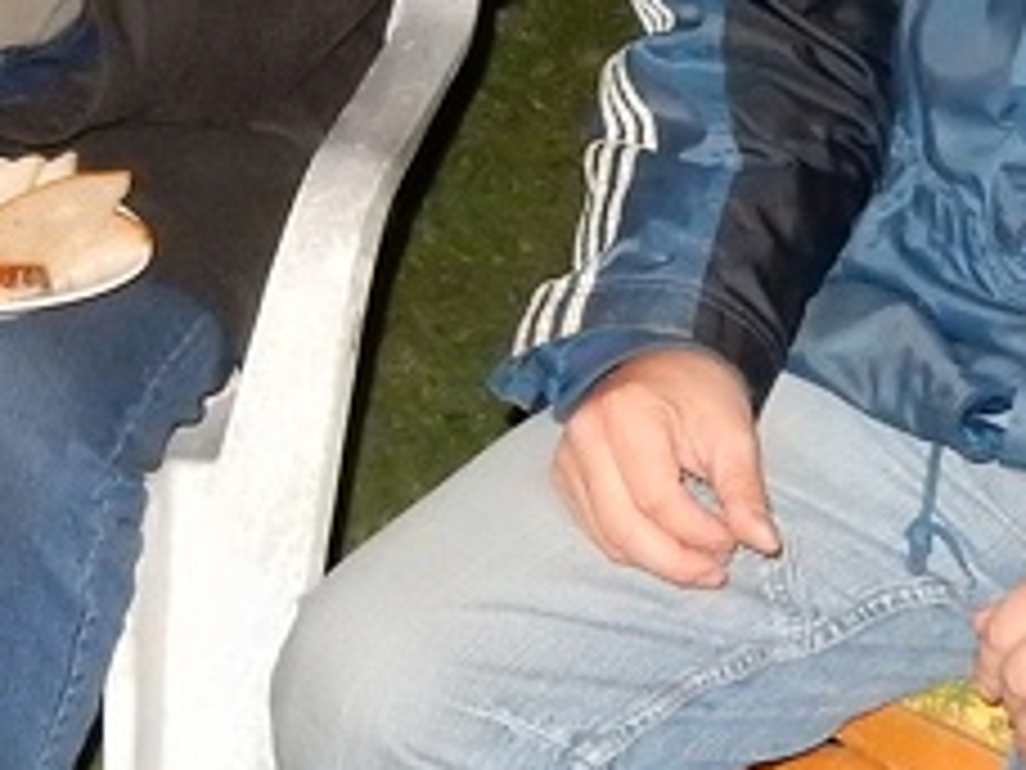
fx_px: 5246
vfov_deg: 8.3
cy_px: -257
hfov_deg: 11.2
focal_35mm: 177
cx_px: 432
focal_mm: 9
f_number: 4.5
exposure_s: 1/30
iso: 1600
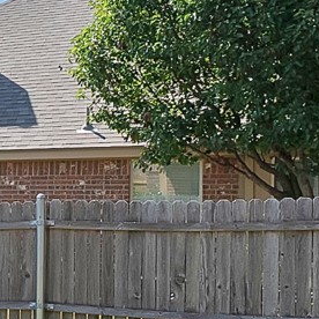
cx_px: -472
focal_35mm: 74
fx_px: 772
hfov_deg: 14.3
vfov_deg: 23.3
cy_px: 198
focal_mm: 12
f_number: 9
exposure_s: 1/400
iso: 640
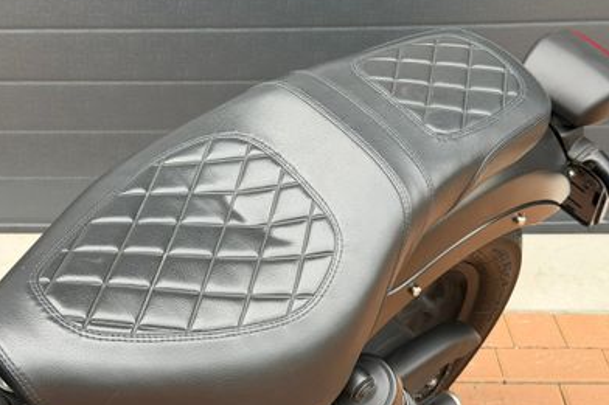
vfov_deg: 26.5
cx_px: 300
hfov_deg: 38.9
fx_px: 862
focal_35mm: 51
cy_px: 209
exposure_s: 1/147
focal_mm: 6.76
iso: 50
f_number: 1.78
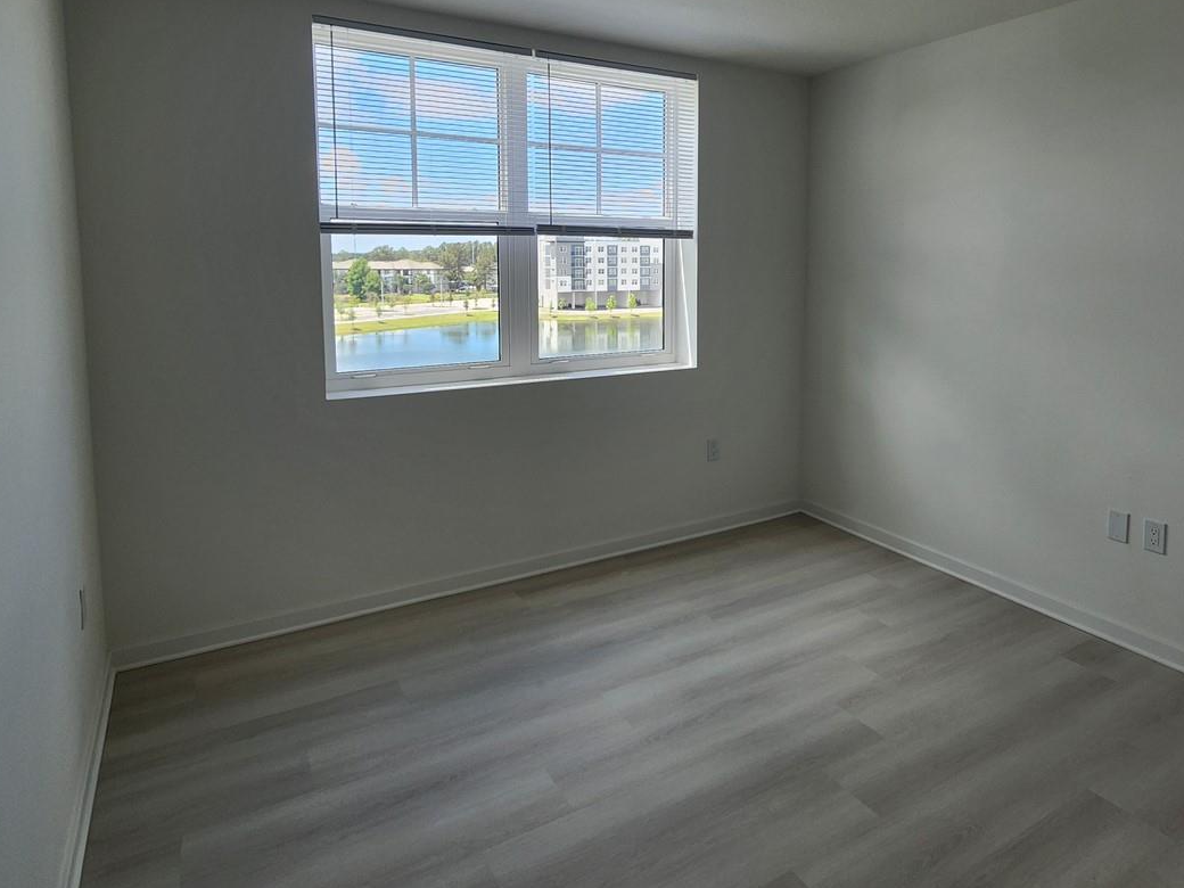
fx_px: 684
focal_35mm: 20
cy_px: 326
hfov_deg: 81.4
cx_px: 658
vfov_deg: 64.9
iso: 50
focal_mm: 2.2
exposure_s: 1/242
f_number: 2.2
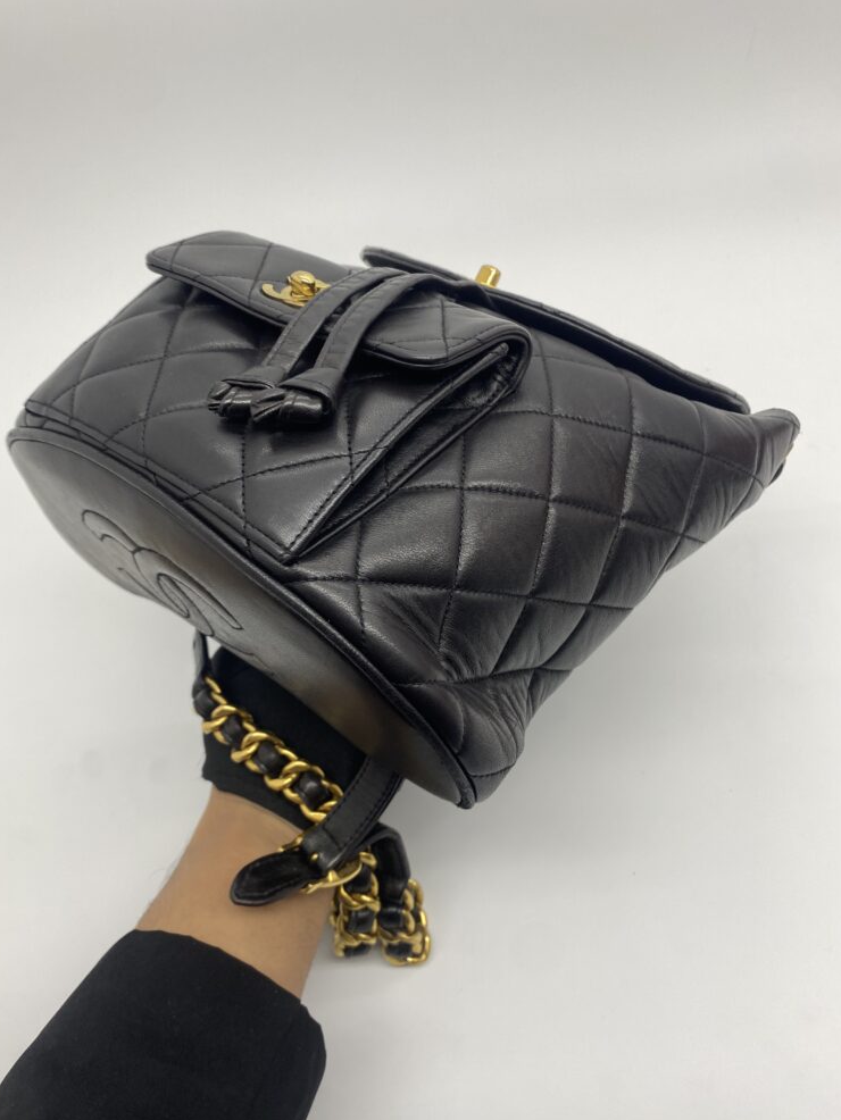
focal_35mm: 27
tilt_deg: -49.7
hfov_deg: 51.4
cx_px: 408
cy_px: 561
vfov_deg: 65.3
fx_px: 874
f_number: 1.8
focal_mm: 4.25
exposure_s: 1/106
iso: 32
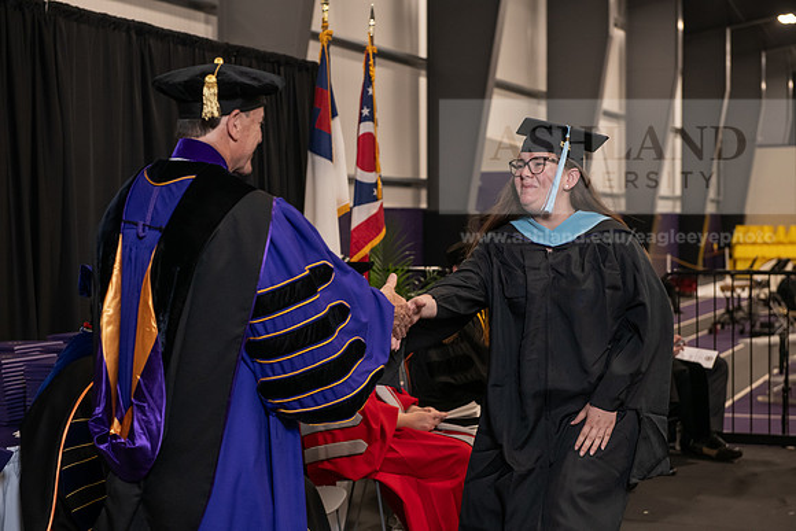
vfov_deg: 19.5
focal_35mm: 70
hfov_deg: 28.8
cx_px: 398
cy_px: 266
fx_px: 1548
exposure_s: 1/125
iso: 2000
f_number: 5
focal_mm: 70
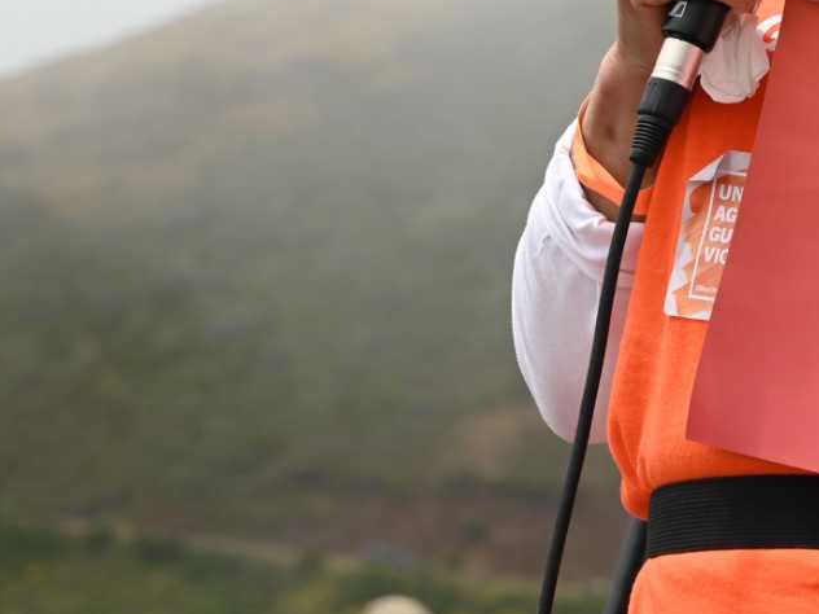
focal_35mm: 218
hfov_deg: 8.9
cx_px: 1117
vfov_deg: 6.8
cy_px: -71
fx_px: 5158
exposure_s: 1/400
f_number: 7.1
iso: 100
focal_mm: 70
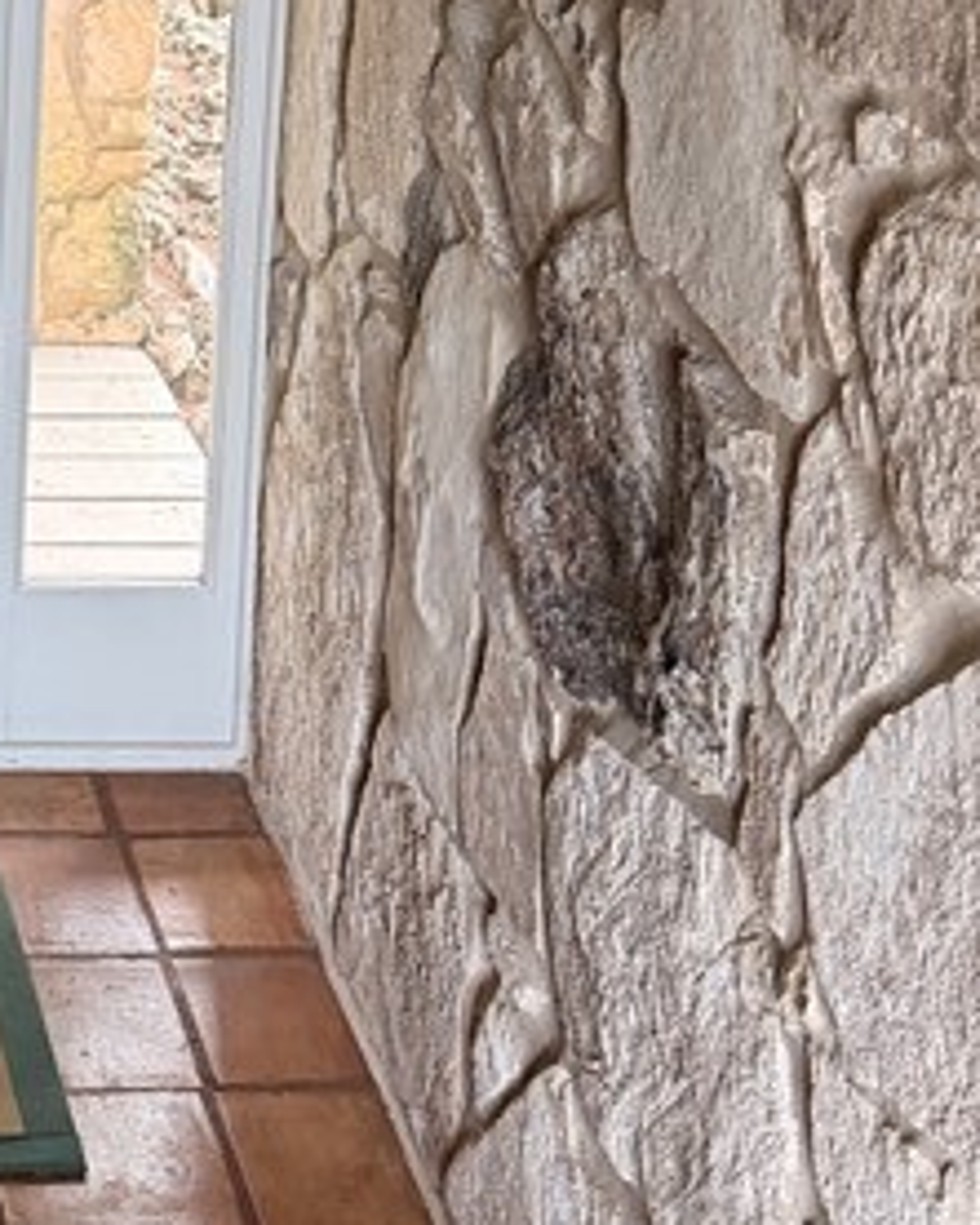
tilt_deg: -14.5
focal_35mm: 87
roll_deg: -0.8
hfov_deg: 16.3
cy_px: -75
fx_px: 3152
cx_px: -426
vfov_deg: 21.0
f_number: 1.78
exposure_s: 1/70
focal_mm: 6.76
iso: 200
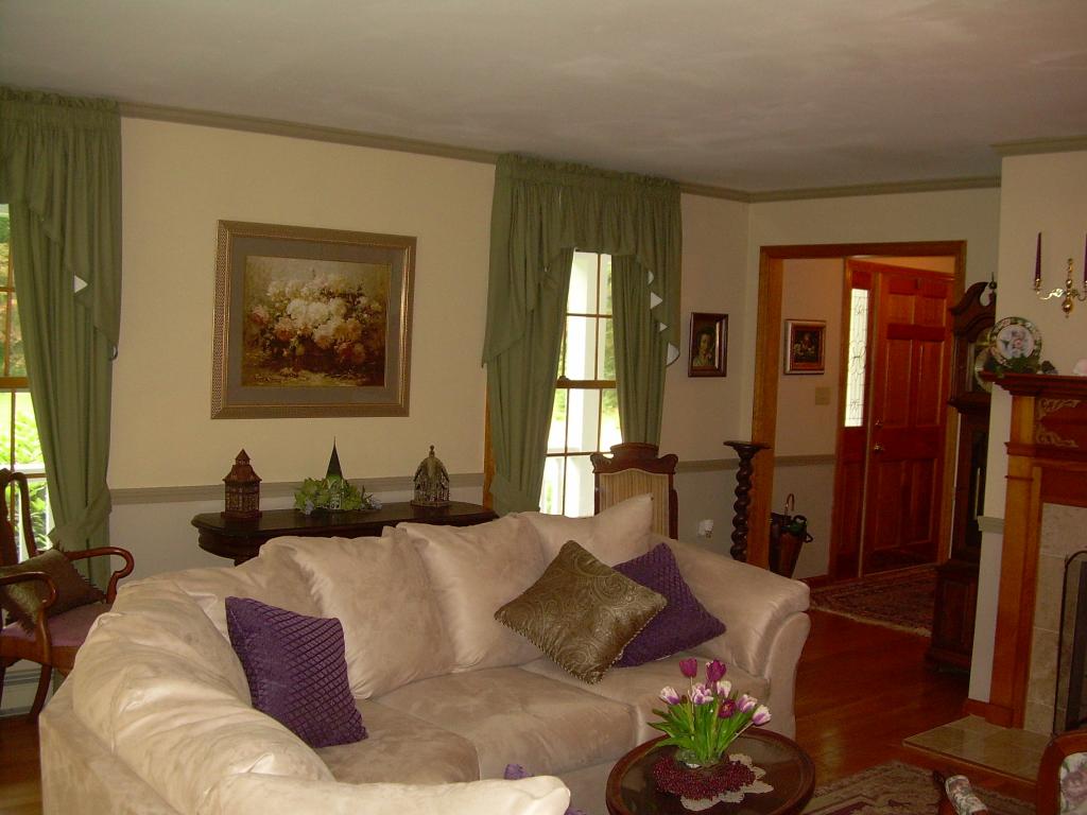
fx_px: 1193
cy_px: 408
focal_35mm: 38
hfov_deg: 49.0
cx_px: 544
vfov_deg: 37.7
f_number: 2.8
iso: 200
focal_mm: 6.3
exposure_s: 1/60
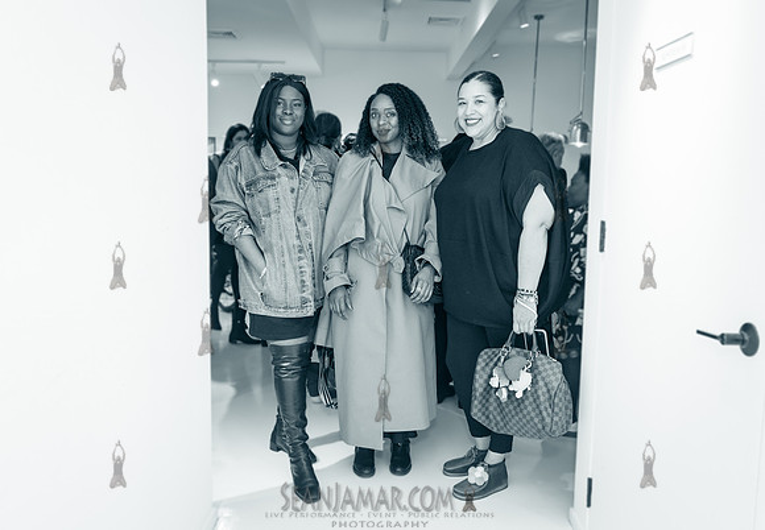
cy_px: 259
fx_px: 636
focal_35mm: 30
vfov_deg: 45.2
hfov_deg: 62.0
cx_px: 386
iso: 1600
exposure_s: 1/160
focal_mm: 24
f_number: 4
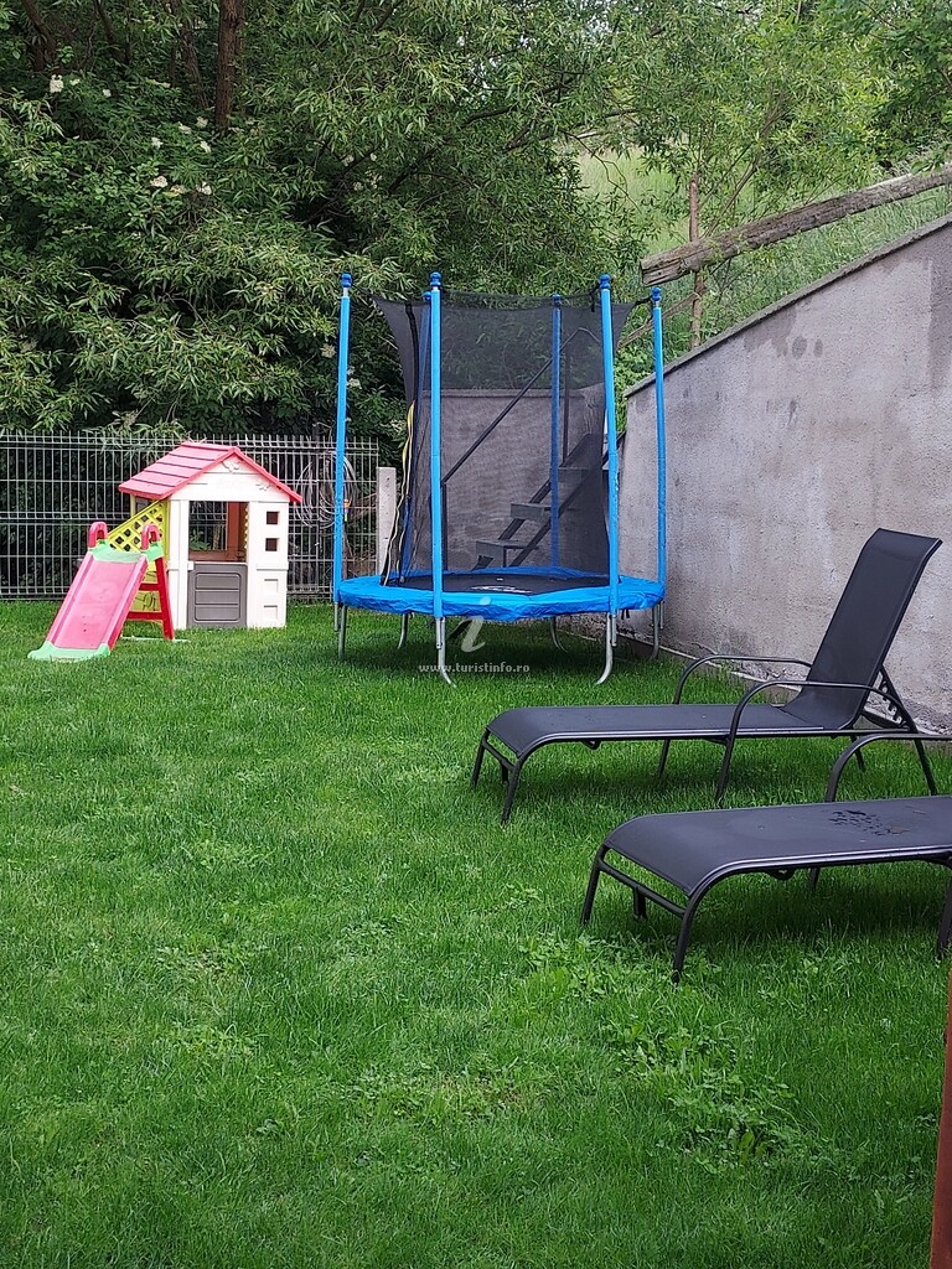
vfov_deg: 71.6
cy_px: 634
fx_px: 880
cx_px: 476
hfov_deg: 56.8
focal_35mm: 24
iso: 40
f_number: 1.8
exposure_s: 1/100
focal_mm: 4.6
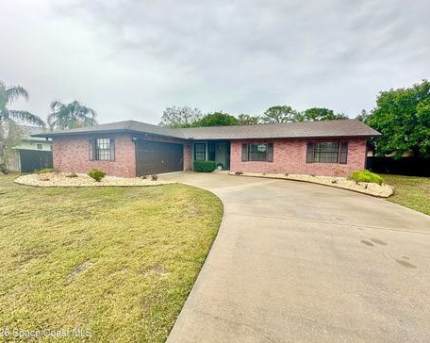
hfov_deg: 96.8
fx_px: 191
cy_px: 172
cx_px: 215
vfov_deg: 84.0
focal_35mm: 15
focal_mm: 2.22
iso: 40
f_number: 2.2
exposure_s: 1/296
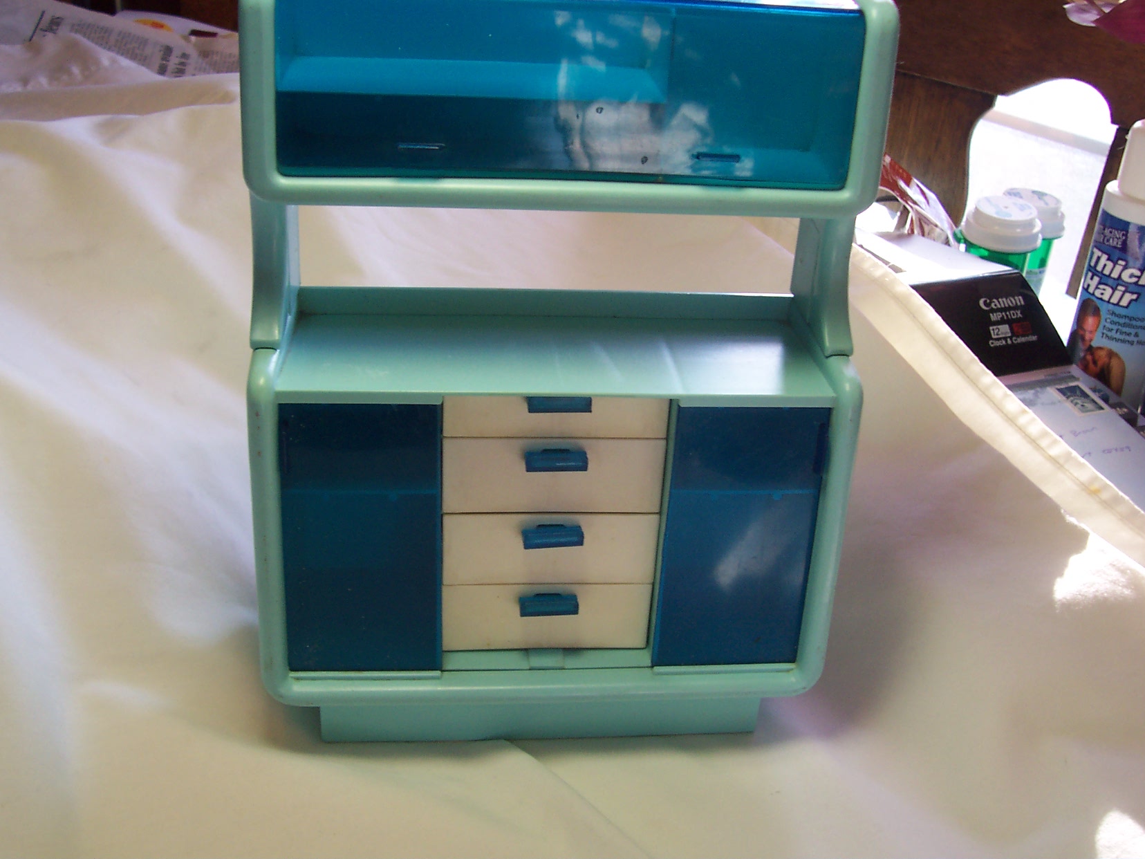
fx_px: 1224
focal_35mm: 37
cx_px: 572
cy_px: 430
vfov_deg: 38.7
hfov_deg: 50.1
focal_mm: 5.6
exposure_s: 1/60
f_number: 2.8
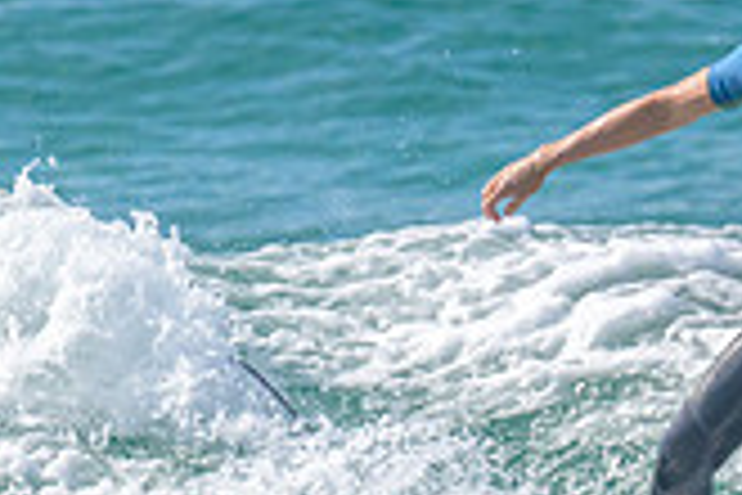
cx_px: 1154
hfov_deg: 0.9
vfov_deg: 0.6
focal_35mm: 2347
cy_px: 444
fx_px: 48370
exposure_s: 1/2000
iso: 900
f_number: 11
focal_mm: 540
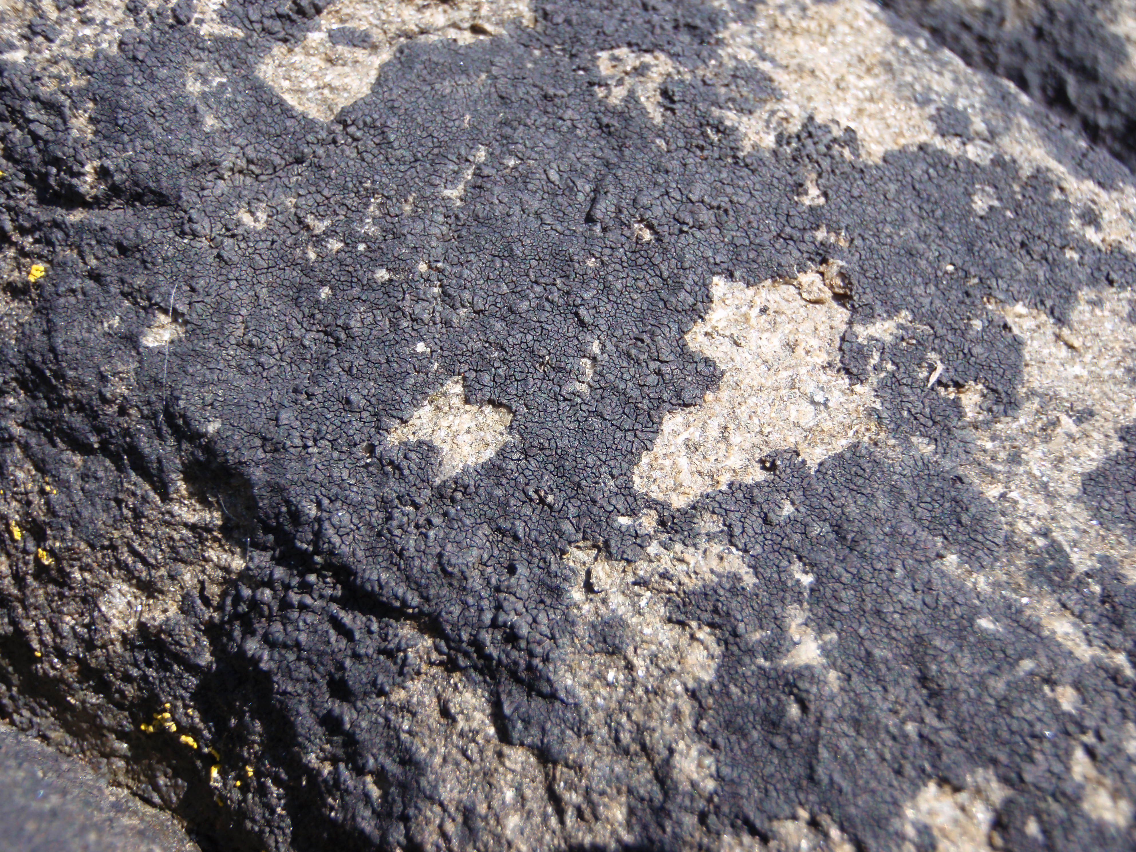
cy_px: 426
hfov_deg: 51.4
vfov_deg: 39.7
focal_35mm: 36
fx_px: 1181
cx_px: 568
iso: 64
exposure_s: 1/125
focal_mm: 6.53
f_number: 5
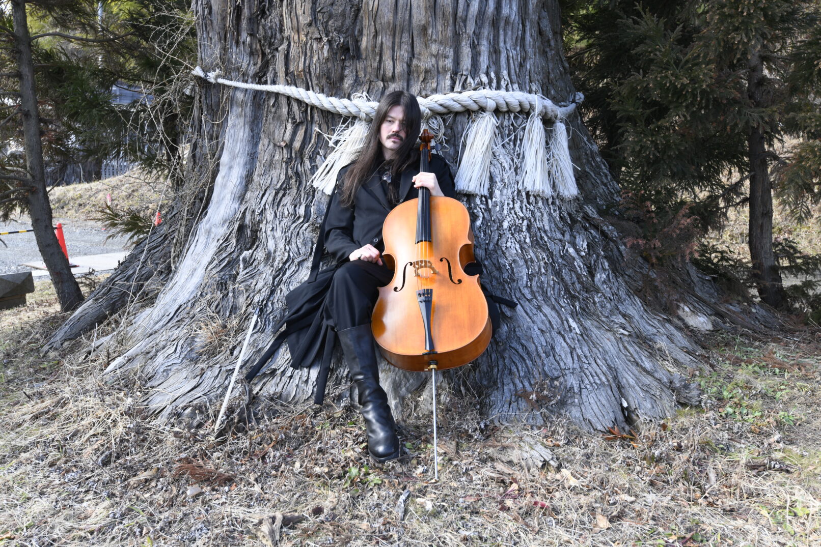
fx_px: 798
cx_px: 410
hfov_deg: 54.4
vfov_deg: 37.9
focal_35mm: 35
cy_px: 274
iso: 320
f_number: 8
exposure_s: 1/125
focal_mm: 35
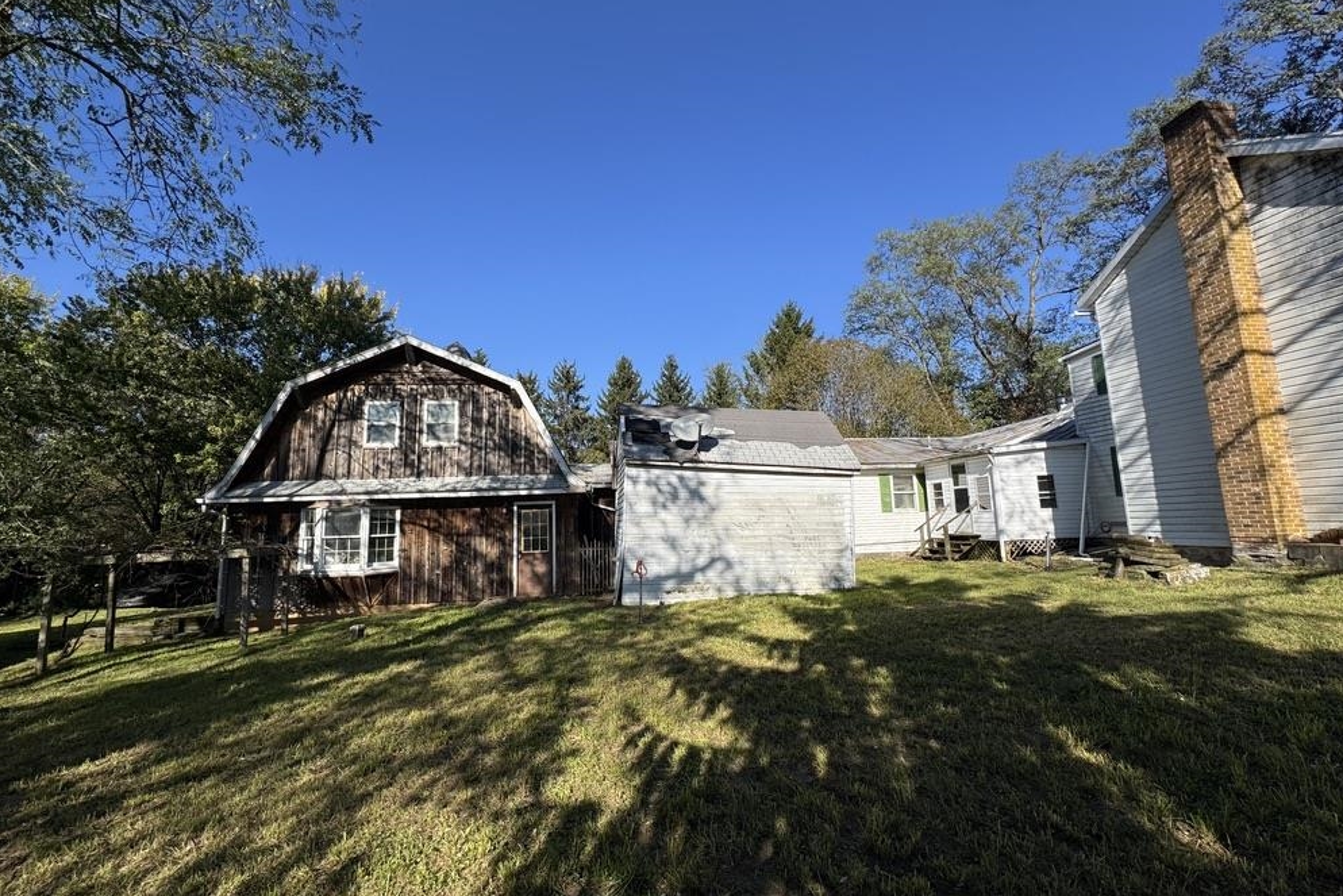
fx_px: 560
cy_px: 443
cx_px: 667
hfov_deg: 100.4
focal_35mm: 15
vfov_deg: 77.3
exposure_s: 1/2028
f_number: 2.2
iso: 50
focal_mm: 2.22
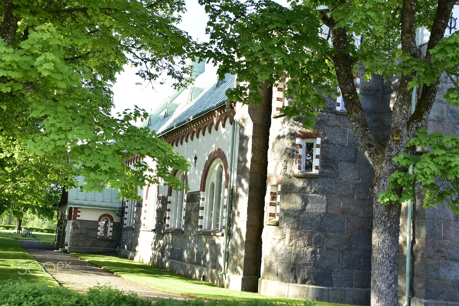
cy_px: 153
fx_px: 497
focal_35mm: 39
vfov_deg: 34.2
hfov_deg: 49.5
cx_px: 230
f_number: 5.6
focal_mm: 26
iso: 250
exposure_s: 1/125
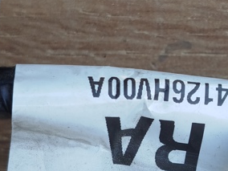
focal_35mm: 108
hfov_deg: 18.1
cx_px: 182
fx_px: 711
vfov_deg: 13.7
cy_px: 119
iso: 50
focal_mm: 5.31
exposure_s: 1/101
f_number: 1.7
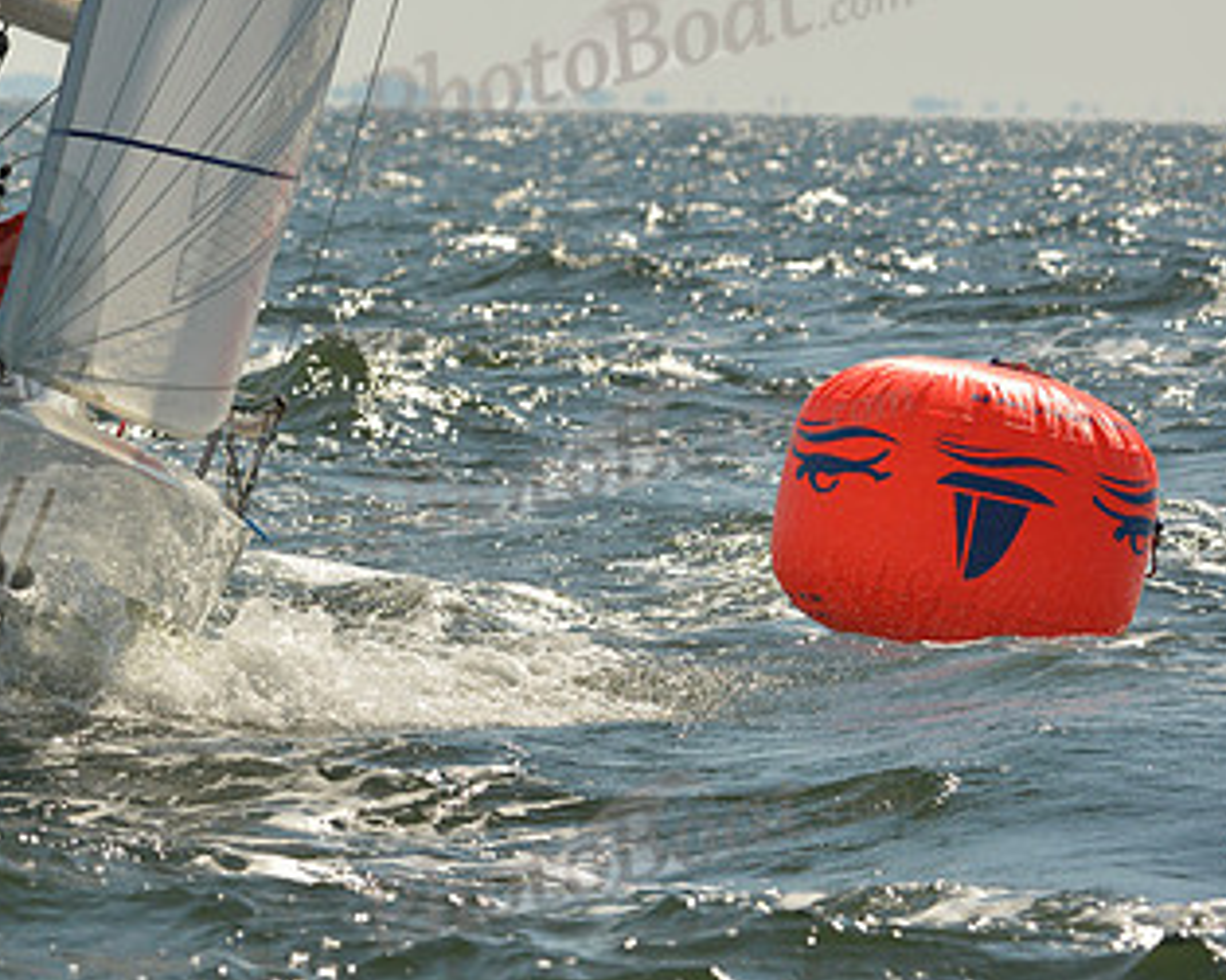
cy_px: 306
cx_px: 164
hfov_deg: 5.3
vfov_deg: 4.2
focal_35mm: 364
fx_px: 13204
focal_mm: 210
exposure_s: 1/2000
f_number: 9
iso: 500
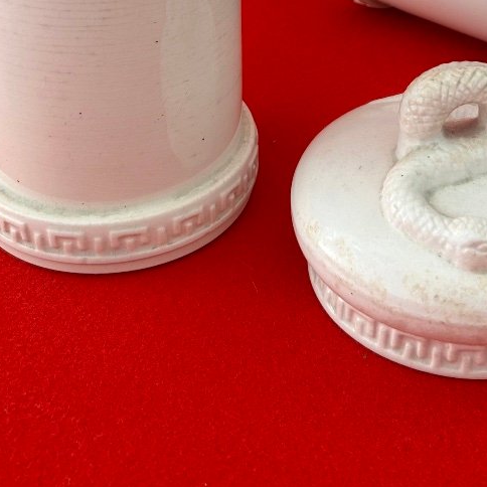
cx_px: 314
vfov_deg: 27.4
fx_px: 907
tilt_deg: -22.6
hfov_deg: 29.9
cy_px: -56
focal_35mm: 57
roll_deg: -1.0
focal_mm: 5.7
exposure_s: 1/121
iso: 50
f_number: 1.5
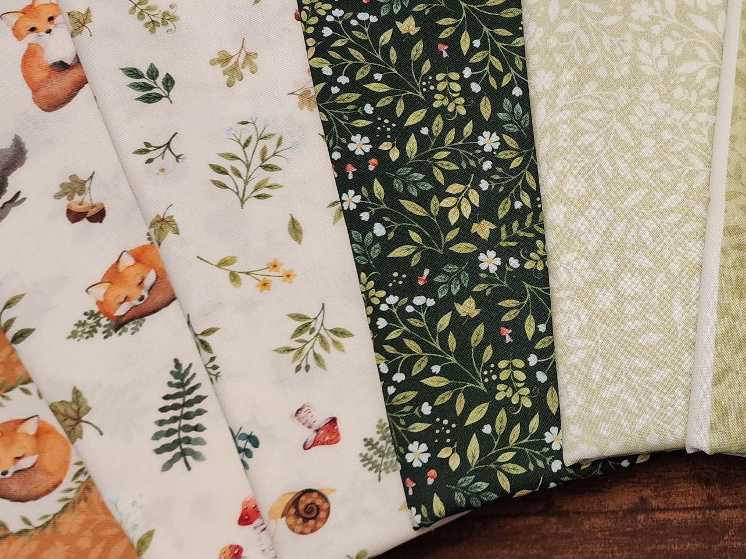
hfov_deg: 41.0
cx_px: 647
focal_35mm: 43
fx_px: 927
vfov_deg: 33.3
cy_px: 186
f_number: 1.8
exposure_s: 1/120
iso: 640
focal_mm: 6.4
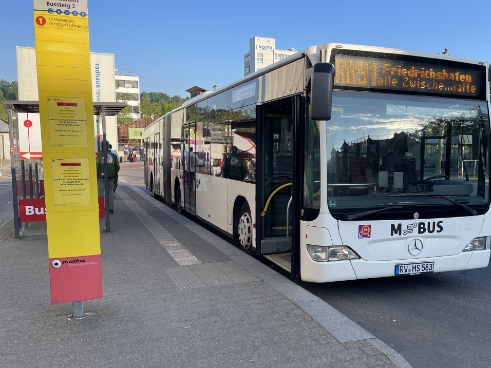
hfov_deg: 53.0
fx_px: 482
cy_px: 205
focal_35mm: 34
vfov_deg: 41.7
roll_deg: -0.1
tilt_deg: -8.3
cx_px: 324
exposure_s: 1/1067
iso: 32
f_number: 1.6
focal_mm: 5.1
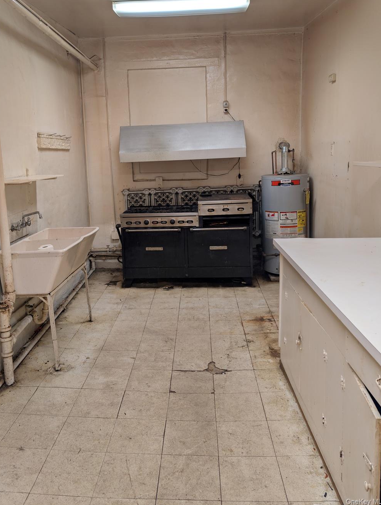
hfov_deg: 49.8
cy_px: 212
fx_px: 410
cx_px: 168
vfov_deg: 63.0
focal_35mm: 28
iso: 69
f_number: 1.68
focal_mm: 6.9
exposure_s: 1/60
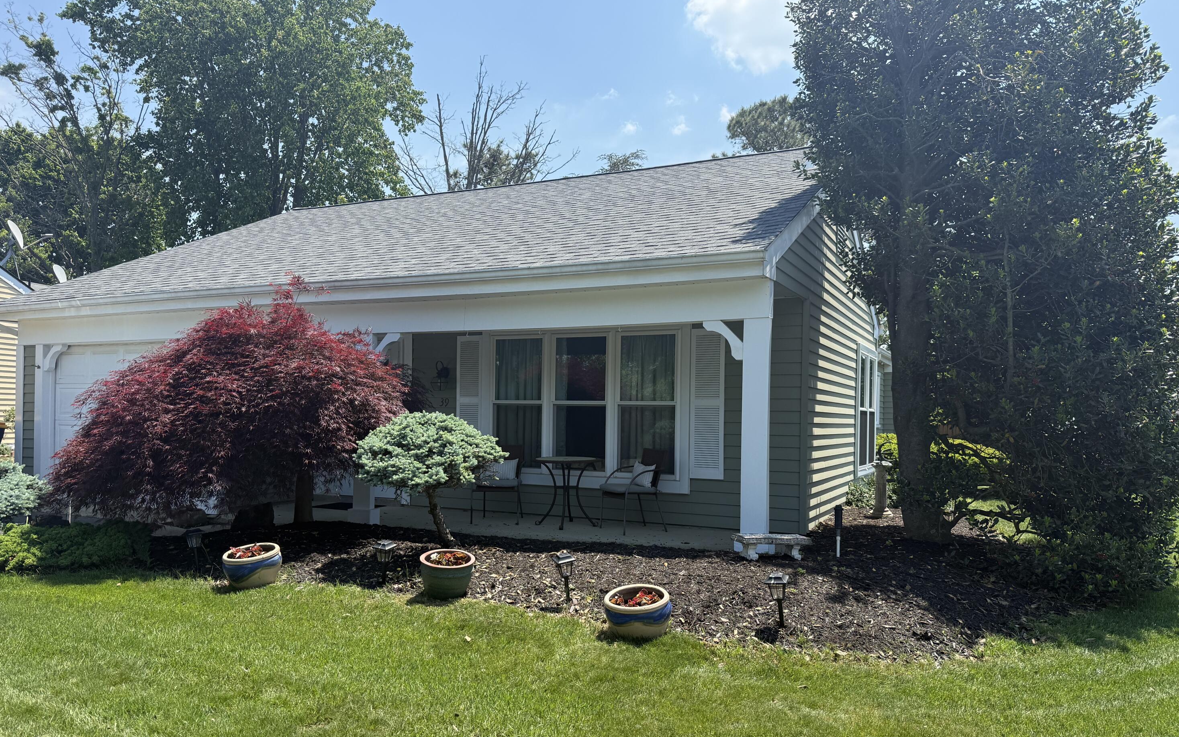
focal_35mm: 26
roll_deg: -0.9
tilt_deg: +0.1
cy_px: 410
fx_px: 836
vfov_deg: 47.5
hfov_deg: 70.4
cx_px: 583
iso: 100
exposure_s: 1/3279
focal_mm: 6.76
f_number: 1.78
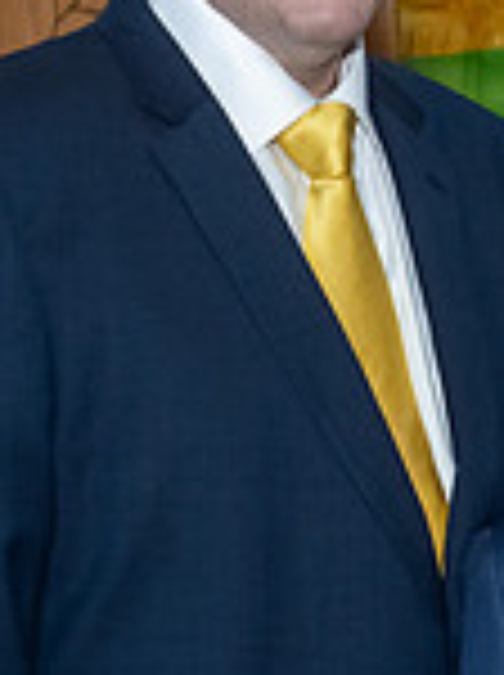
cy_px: 340
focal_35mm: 267
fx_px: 5198
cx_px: 696
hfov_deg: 5.5
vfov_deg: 7.4
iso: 400
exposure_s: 1/250
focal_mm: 44
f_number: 5.6
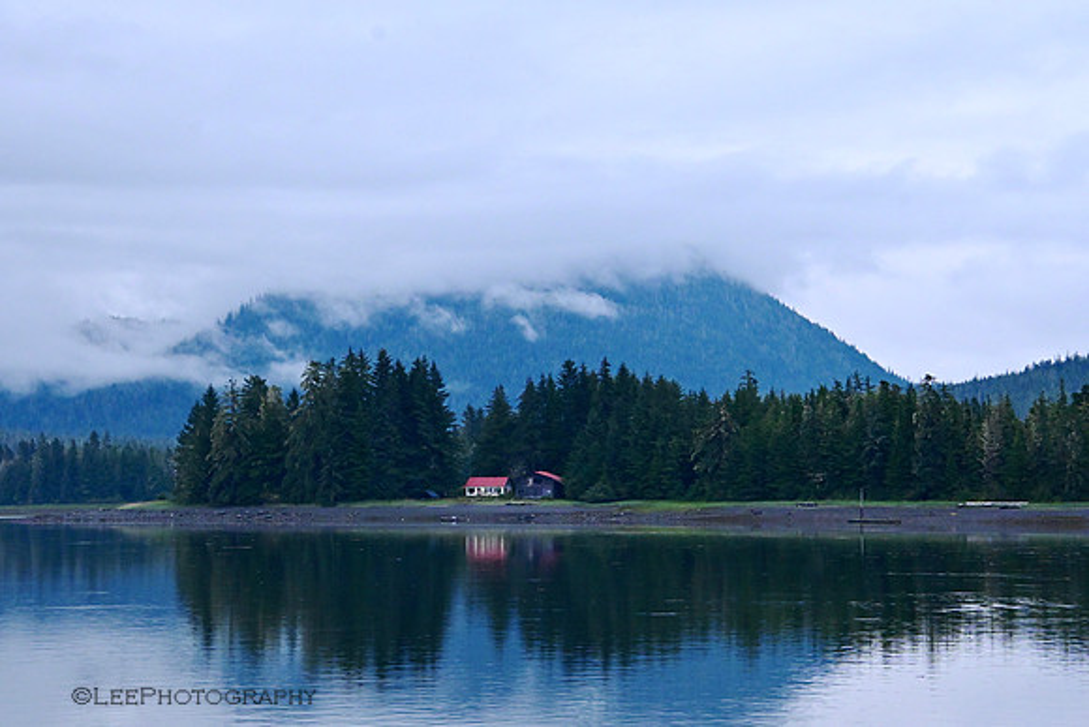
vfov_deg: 12.2
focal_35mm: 112
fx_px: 3404
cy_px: 364
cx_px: 544
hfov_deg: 18.2
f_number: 8
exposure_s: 1/60
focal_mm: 75
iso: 3200
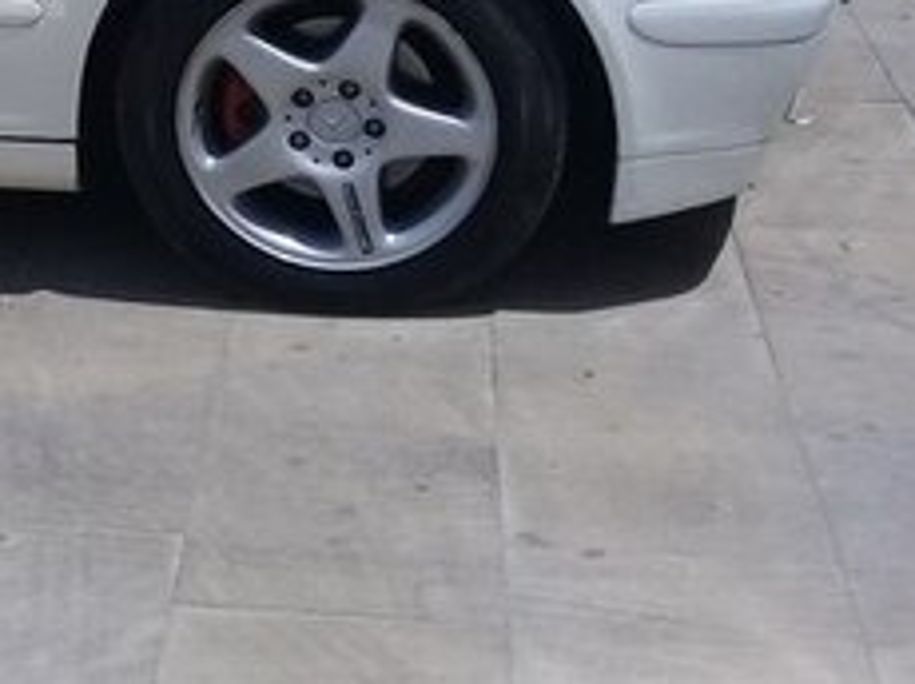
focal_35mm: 89
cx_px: -342
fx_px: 2350
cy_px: -42
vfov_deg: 16.1
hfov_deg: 19.9
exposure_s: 1/3663
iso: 50
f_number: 2.2
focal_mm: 3.3
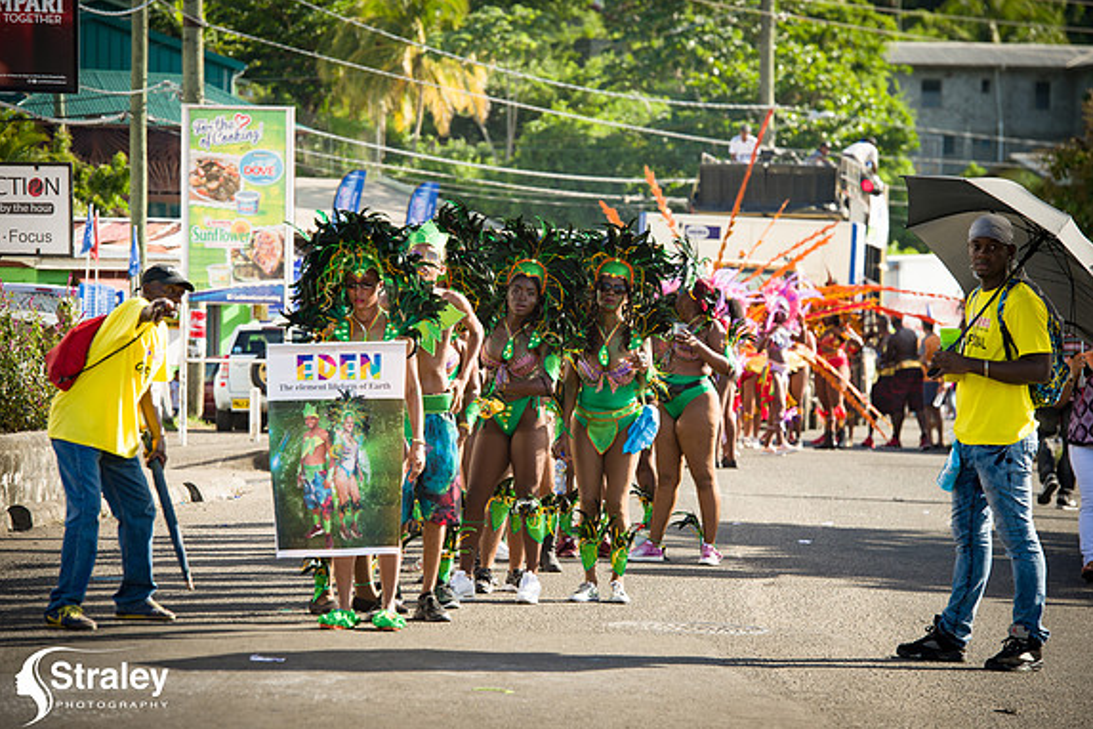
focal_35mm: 167
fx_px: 5070
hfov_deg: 12.3
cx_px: 551
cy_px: 364
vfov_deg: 8.2
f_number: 7.1
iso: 100
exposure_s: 1/200
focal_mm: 165
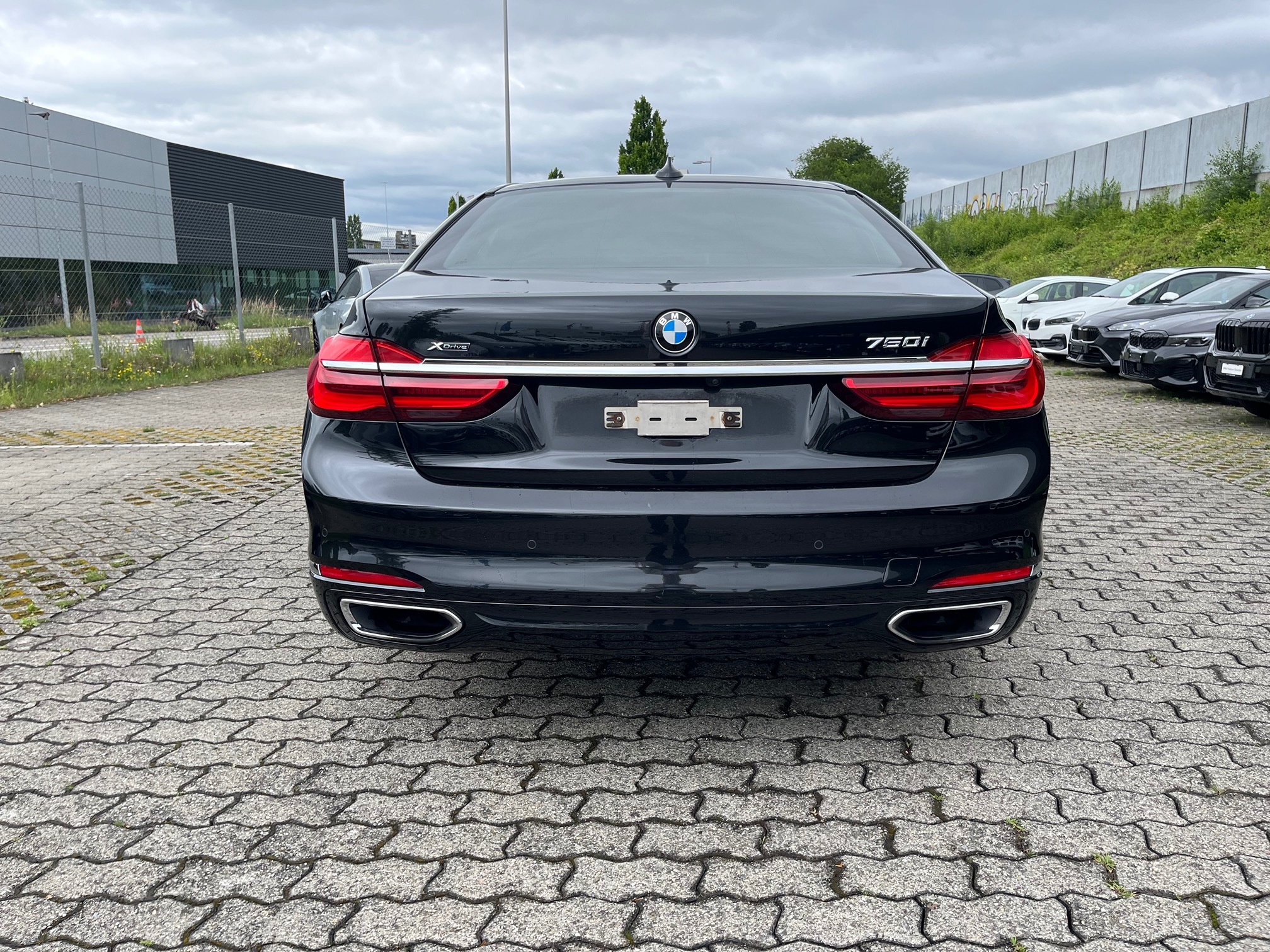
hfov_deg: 67.3
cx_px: 635
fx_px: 954
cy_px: 476
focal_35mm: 26
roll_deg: -0.2
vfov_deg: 53.1
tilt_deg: -12.8
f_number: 1.6
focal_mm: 5.1
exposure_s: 1/878
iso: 50
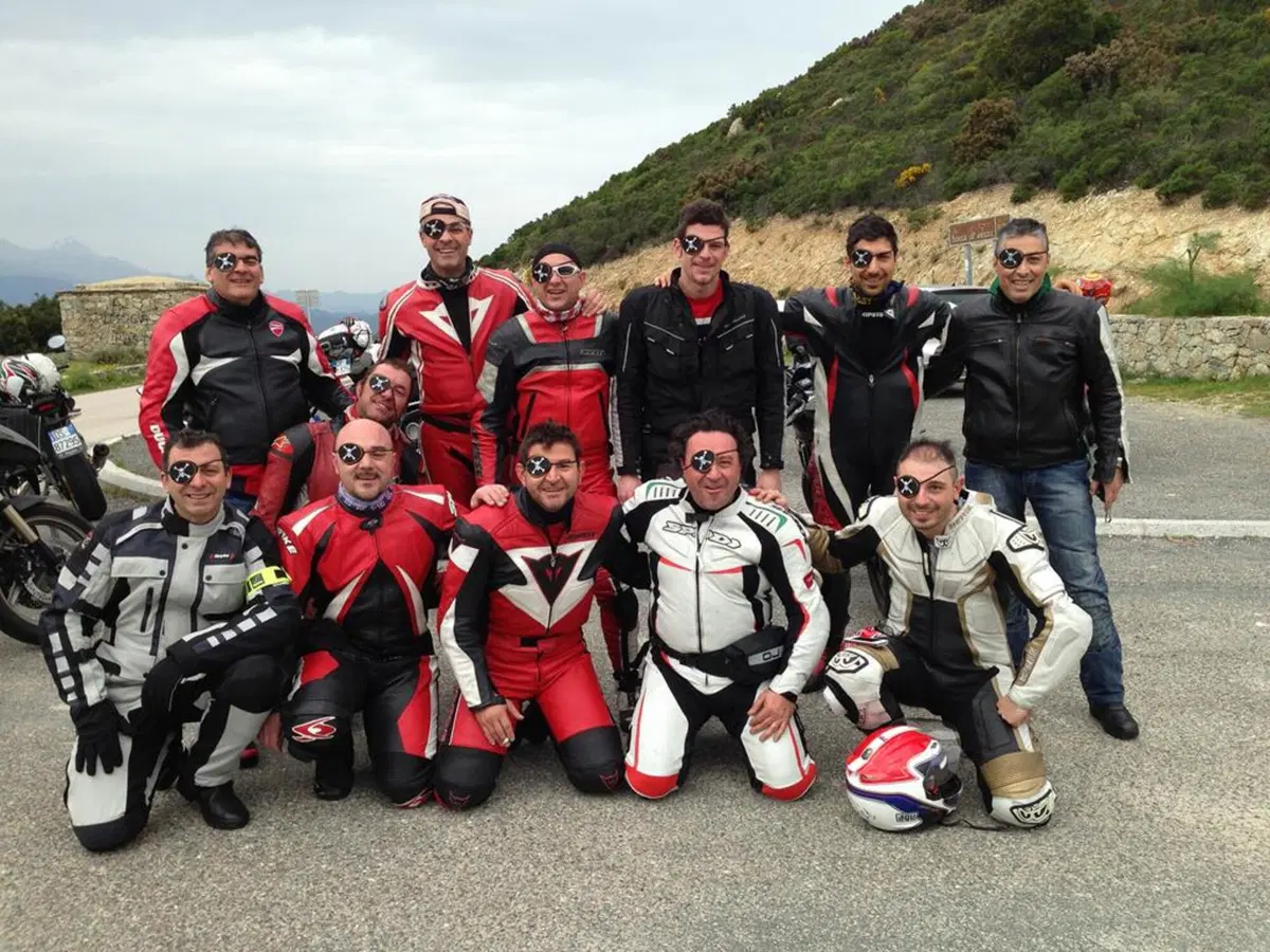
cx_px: 635
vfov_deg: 42.9
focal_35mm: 33
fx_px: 1211
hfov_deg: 55.4
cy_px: 476
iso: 50
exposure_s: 1/497
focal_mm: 4.13
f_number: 2.4
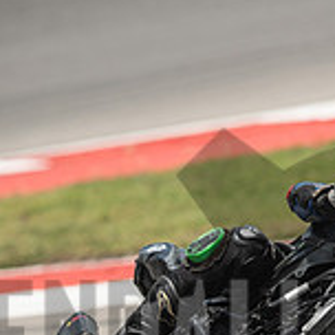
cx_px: 390
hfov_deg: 1.8
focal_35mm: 975
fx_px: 10675
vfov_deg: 1.8
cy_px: 343
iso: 125
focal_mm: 200
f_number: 2.8
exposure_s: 1/1600
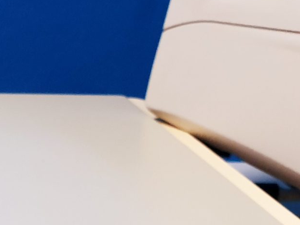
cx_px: -102
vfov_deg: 12.6
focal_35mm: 107
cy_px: 402
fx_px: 928
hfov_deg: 17.2
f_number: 2.4
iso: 200
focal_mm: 4.3
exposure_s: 1/50
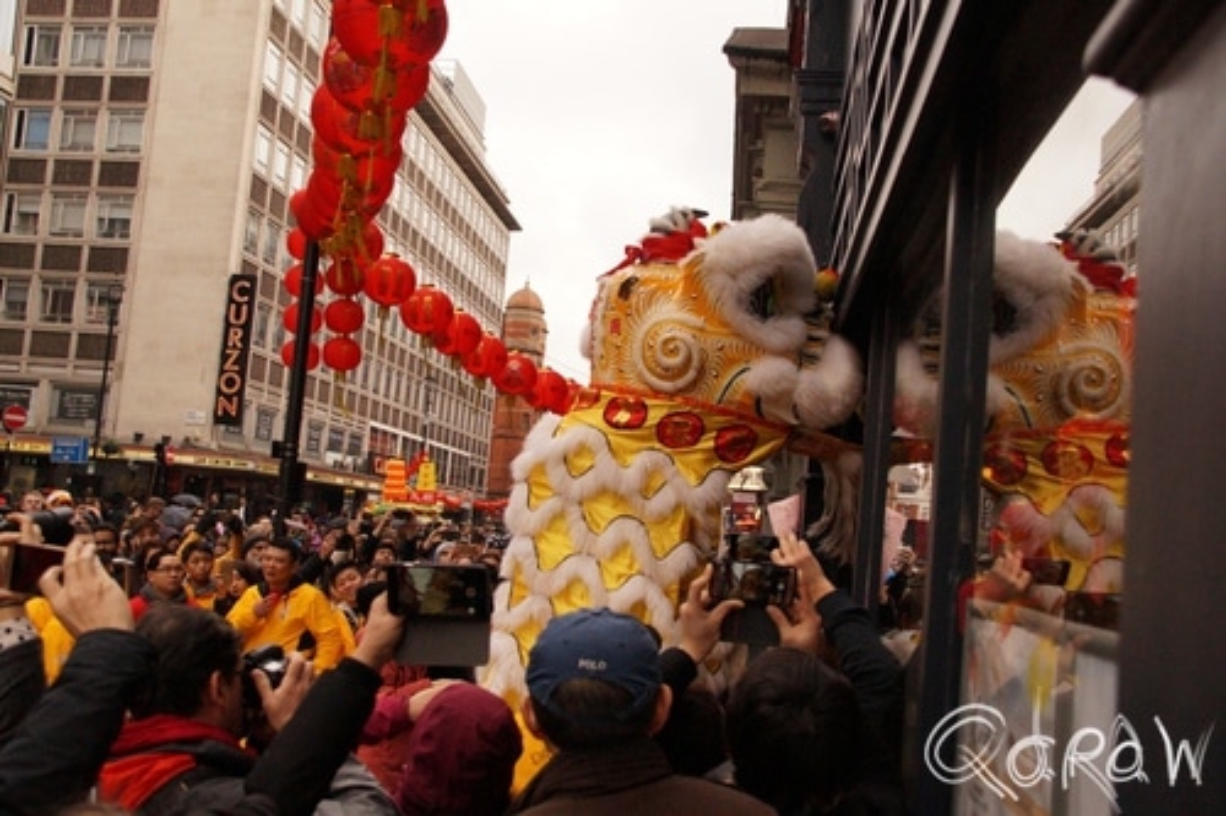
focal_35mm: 39
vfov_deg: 34.2
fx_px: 1328
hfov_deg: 49.6
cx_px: 613
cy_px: 408
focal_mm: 26
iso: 1600
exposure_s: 1/1000
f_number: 5.6
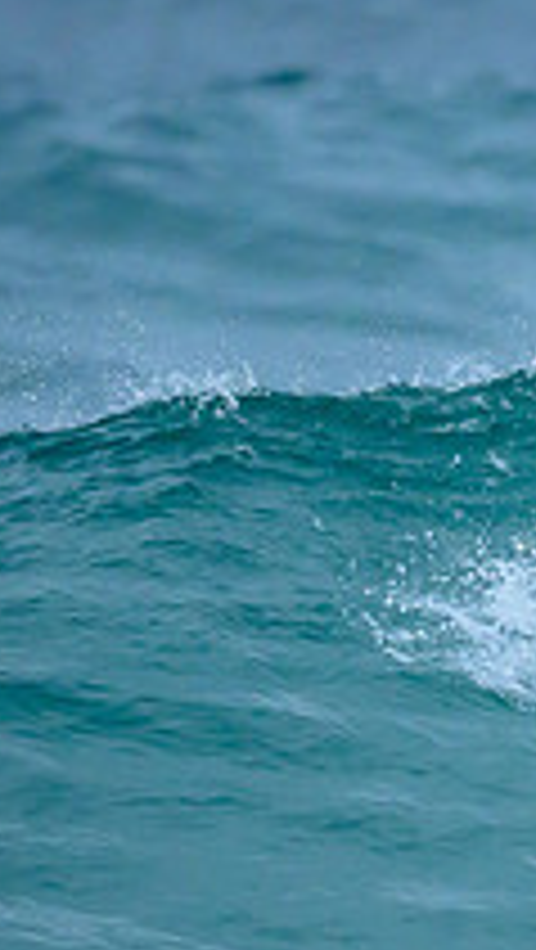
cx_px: 1249
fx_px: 79482
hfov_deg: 0.4
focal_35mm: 3152
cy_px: 690
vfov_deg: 0.7
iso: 2000
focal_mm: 800
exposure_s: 1/3200
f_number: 6.3
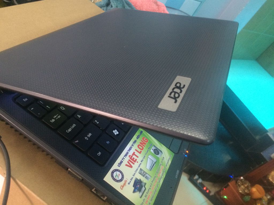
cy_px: 102
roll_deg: -33.7
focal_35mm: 29
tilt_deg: -37.2
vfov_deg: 48.2
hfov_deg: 61.7
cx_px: 137
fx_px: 230
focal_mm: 4.15
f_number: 2.2
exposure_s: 1/25
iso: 250
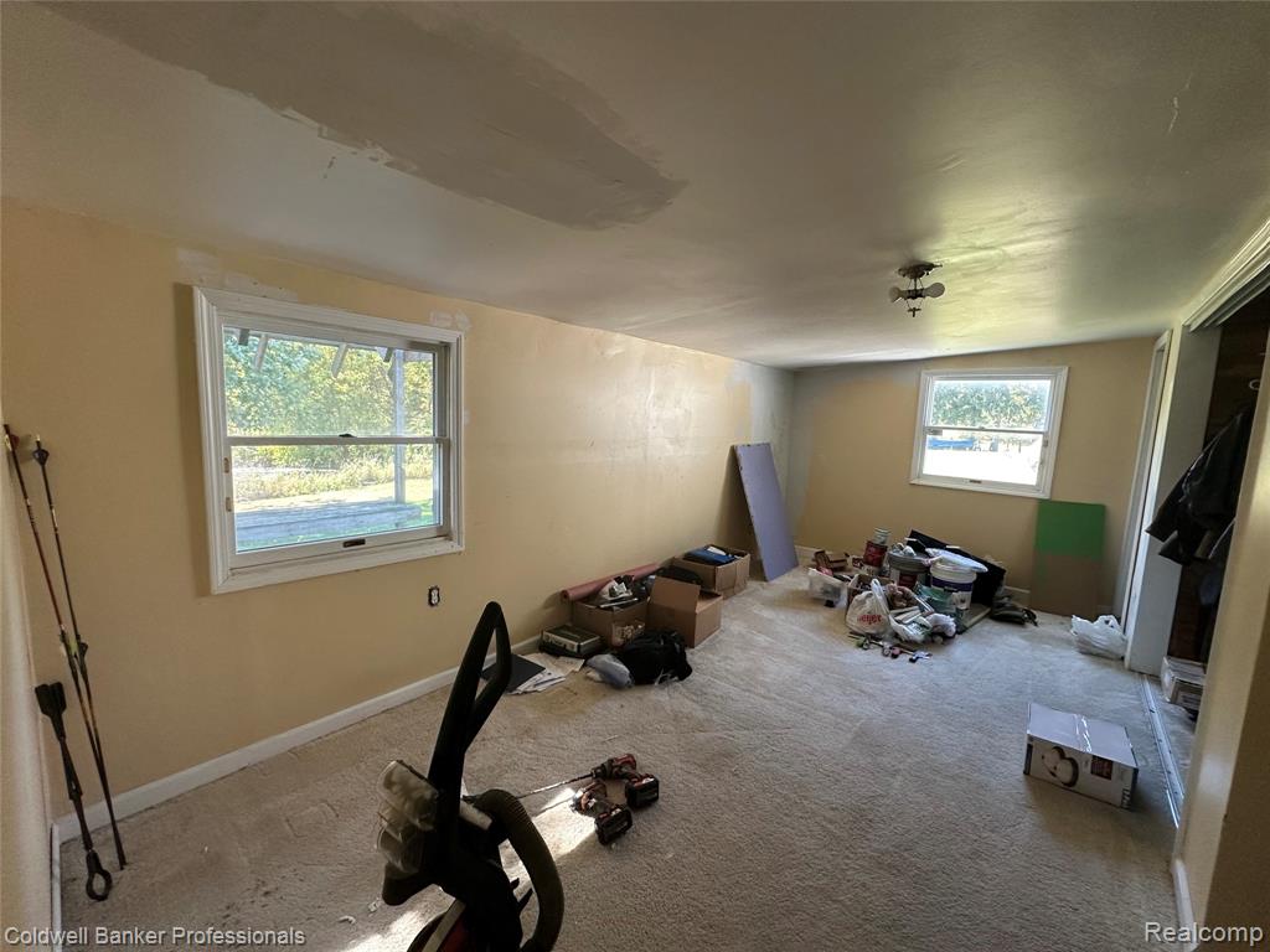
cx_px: 635
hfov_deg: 102.1
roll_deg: -1.2
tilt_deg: -5.4
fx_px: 514
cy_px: 476
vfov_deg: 85.7
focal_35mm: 14
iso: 200
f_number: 2.2
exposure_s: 1/120
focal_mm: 2.22
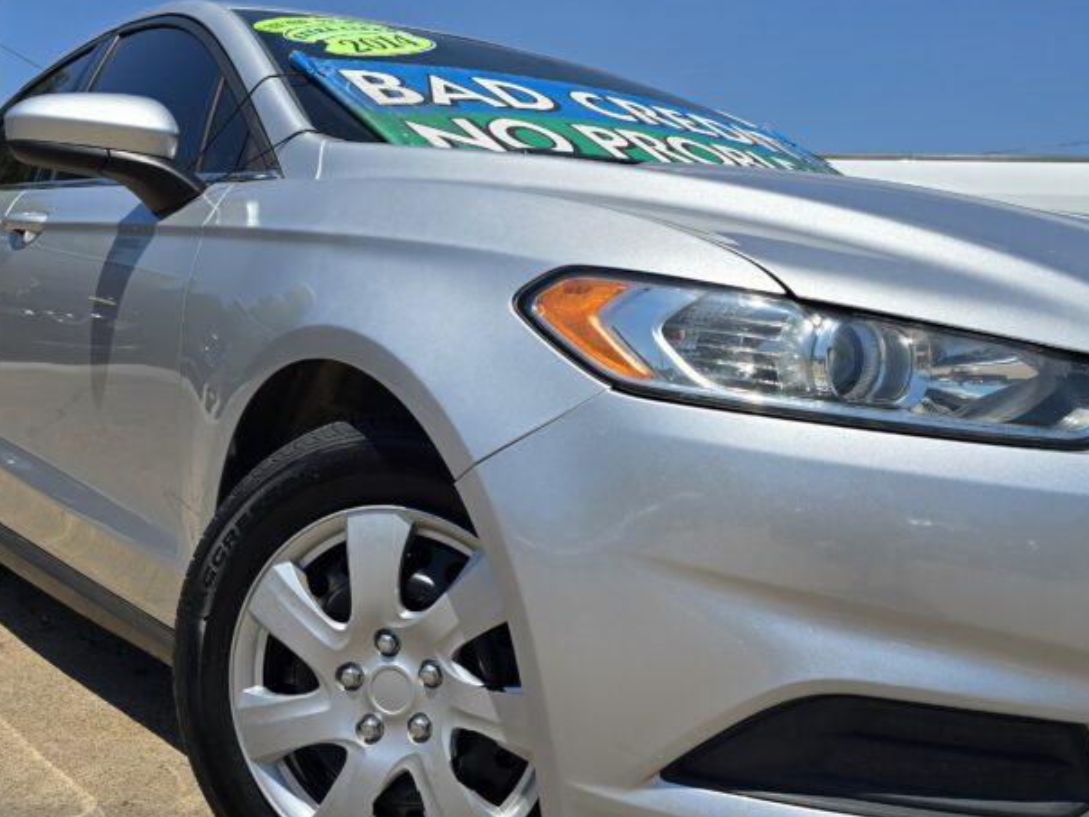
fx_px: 1227
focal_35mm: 39
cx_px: 694
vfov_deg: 36.8
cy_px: 381
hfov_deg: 47.3
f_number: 1.7
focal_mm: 6.3
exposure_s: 1/1272
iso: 12
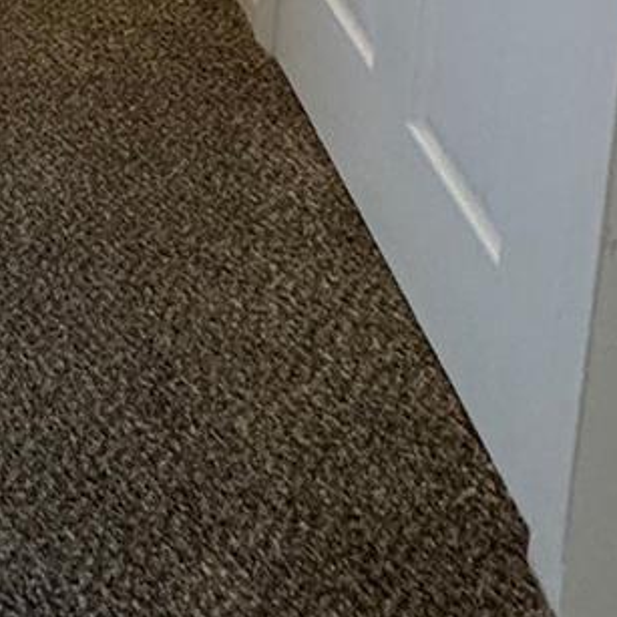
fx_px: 1250
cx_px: -326
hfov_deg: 22.4
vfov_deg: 19.7
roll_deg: +0.7
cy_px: -517
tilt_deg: -6.2
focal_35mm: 62
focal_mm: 2.22
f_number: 2.2
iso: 250
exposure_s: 1/60
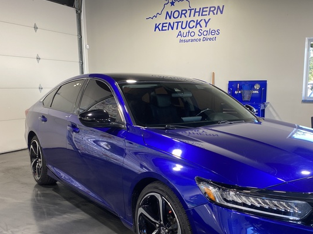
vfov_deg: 39.4
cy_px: 143
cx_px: 195
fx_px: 325
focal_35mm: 36
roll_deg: -0.2
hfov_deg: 50.9
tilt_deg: -9.7
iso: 100
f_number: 1.8
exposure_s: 1/120
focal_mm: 4.25
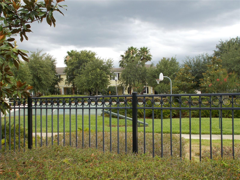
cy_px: 90
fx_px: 270
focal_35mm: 39
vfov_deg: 36.8
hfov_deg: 47.9
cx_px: 120
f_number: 3.9
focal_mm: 6.9
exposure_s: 1/125
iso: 80
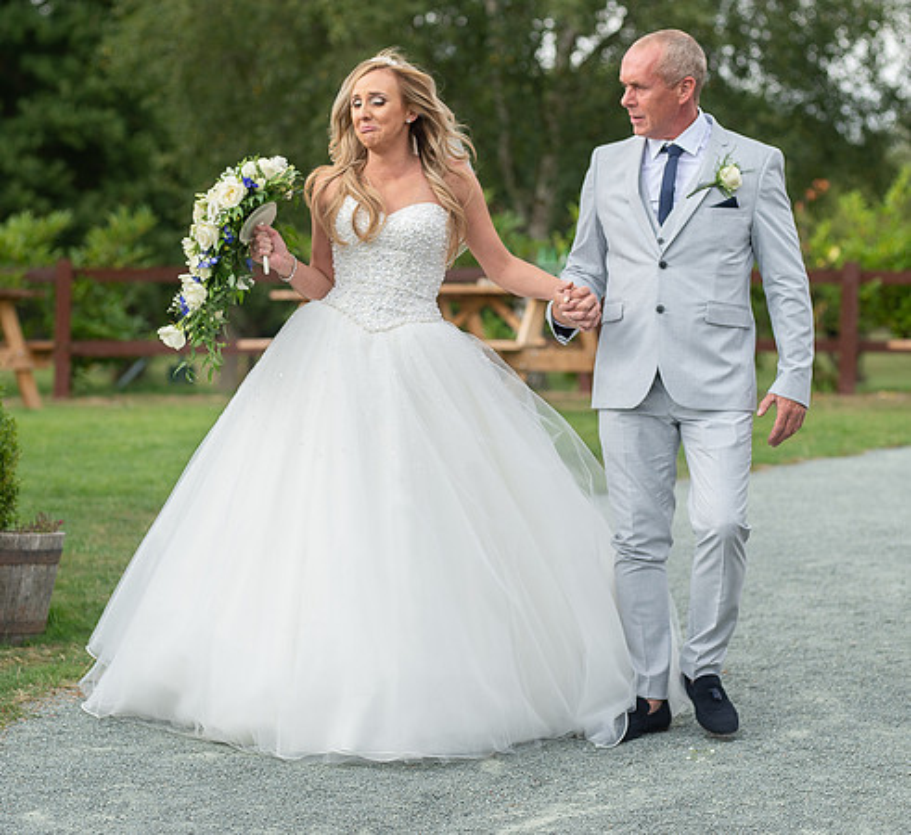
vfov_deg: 12.0
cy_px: 413
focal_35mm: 139
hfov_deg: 13.1
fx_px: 3978
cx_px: 467
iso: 100
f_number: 3.2
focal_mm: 85
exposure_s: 1/400
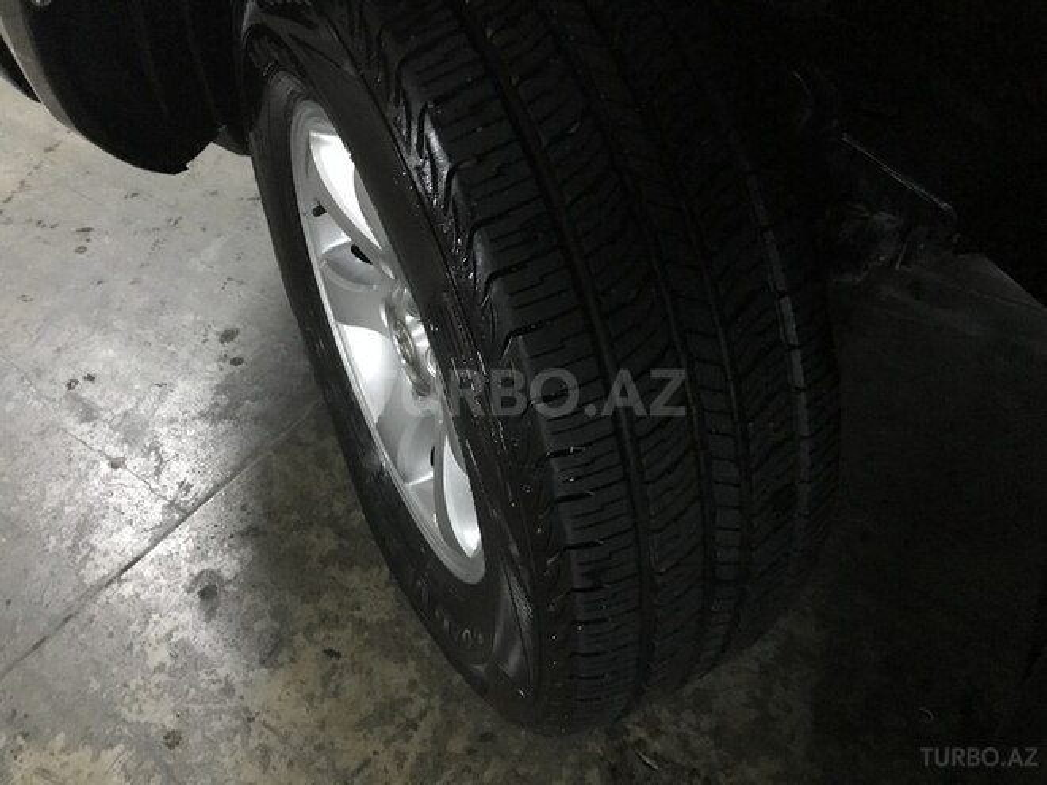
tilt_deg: -45.2
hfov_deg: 63.4
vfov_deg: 49.7
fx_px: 847
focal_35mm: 28
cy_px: 392
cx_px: 524
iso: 160
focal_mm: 3.99
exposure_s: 1/4
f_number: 1.8
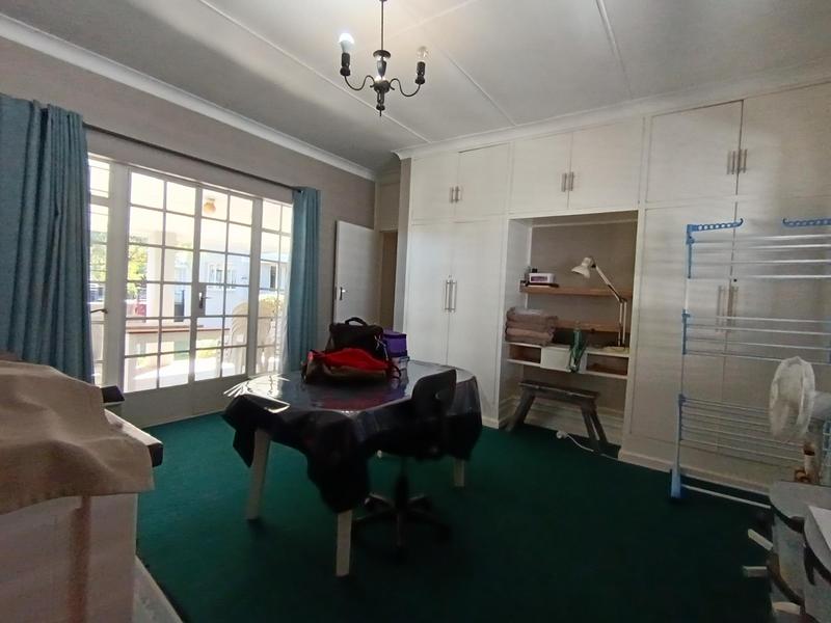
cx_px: 416
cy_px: 312
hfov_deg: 91.0
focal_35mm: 17
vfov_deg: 74.7
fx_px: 408
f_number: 2.2
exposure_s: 1/50
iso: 430
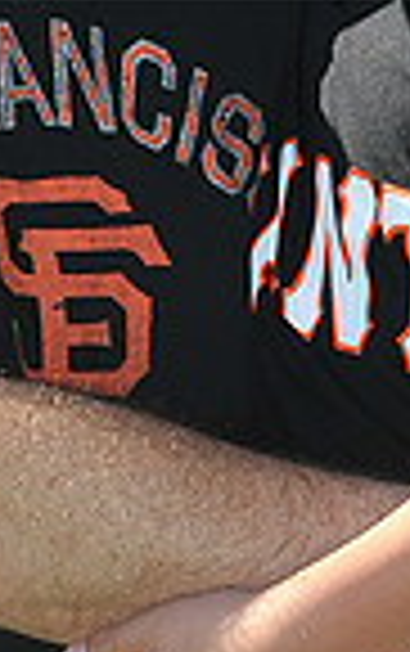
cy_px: -144
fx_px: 14510
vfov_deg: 2.6
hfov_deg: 1.6
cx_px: 77
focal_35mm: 814
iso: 200
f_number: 4
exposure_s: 1/1250
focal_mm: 200
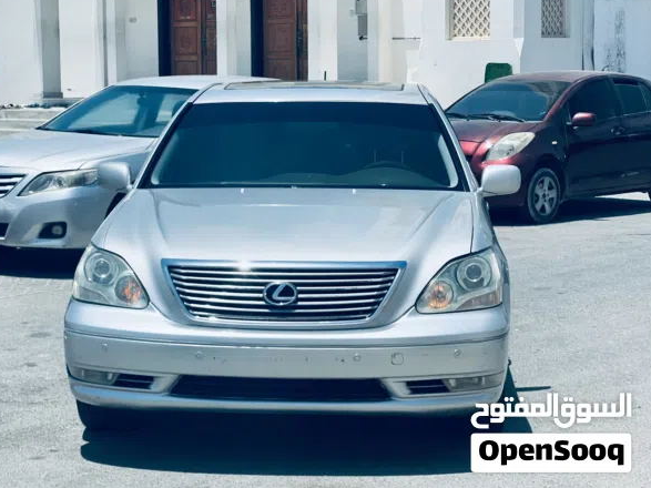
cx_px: 304
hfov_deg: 23.3
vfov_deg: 17.6
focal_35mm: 84
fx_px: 1579
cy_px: 233
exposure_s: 1/1309
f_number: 2.8
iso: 32
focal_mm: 9
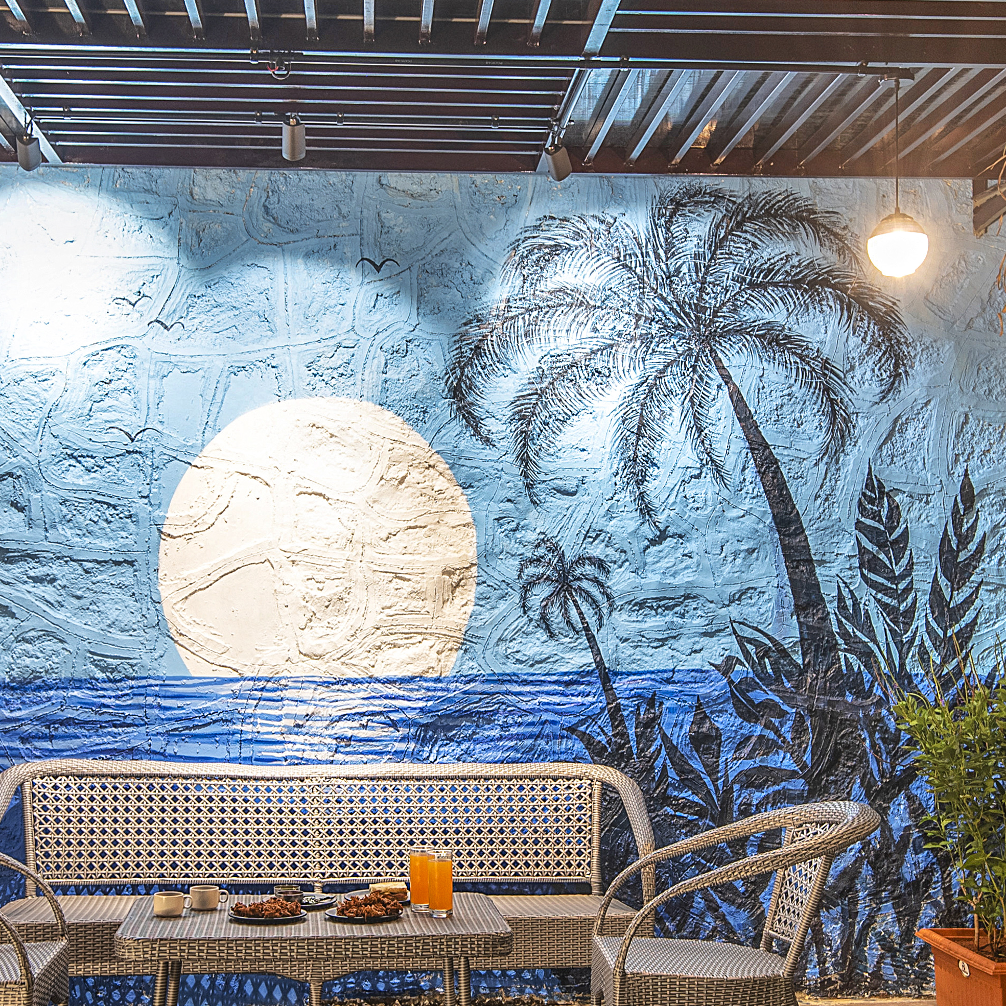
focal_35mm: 52
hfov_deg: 32.8
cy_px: 557
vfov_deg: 32.8
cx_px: 475
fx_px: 1710
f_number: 7.1
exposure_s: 1.6
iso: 320
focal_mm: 20
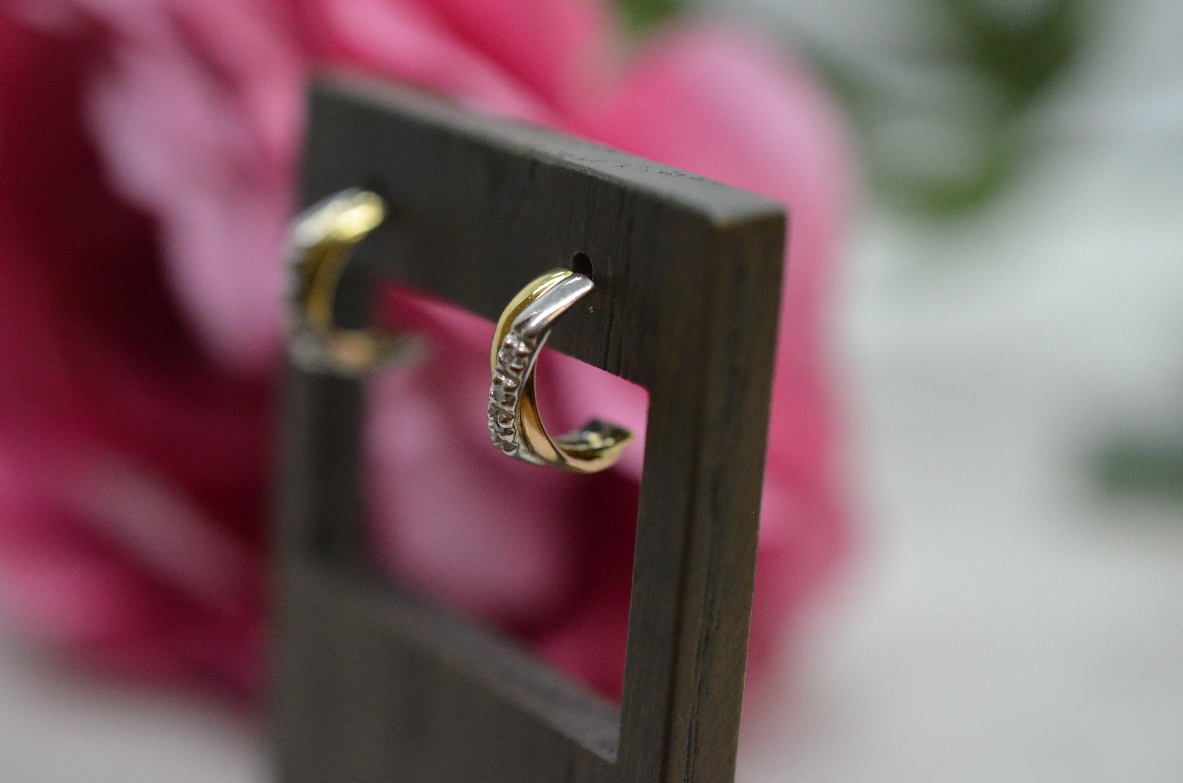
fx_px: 1968
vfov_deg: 22.5
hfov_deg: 33.5
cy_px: 392
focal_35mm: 60
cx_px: 592
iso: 3200
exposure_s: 1/2500
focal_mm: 40
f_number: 4
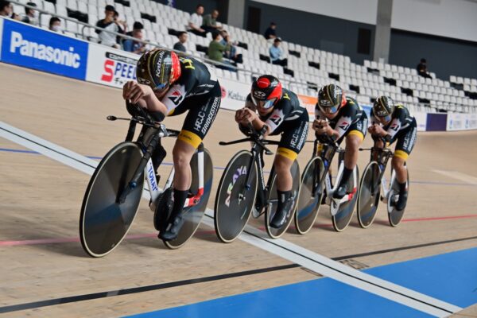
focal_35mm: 95
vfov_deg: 14.4
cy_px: 159
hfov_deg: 21.5
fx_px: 1259
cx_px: 238
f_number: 7.1
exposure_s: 1/500
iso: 2500
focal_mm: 95
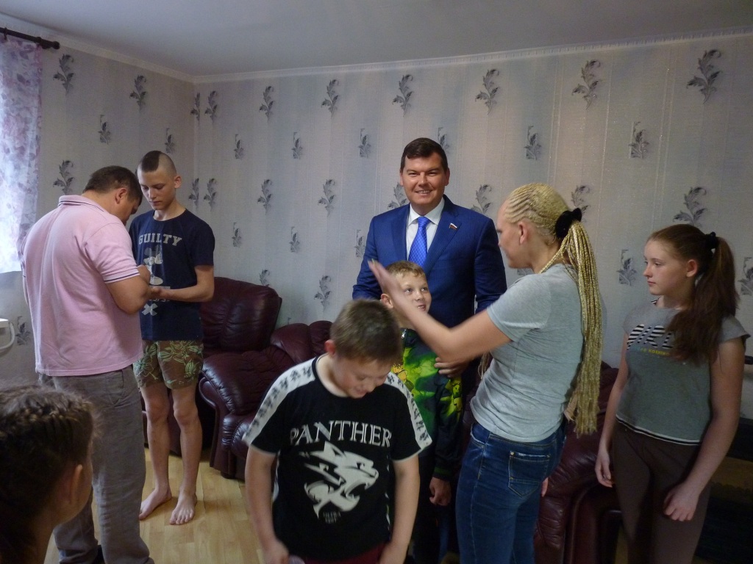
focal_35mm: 27
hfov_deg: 65.3
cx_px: 376
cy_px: 282
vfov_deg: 51.4
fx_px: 587
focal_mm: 4.8
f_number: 3.2
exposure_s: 1/30
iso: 400
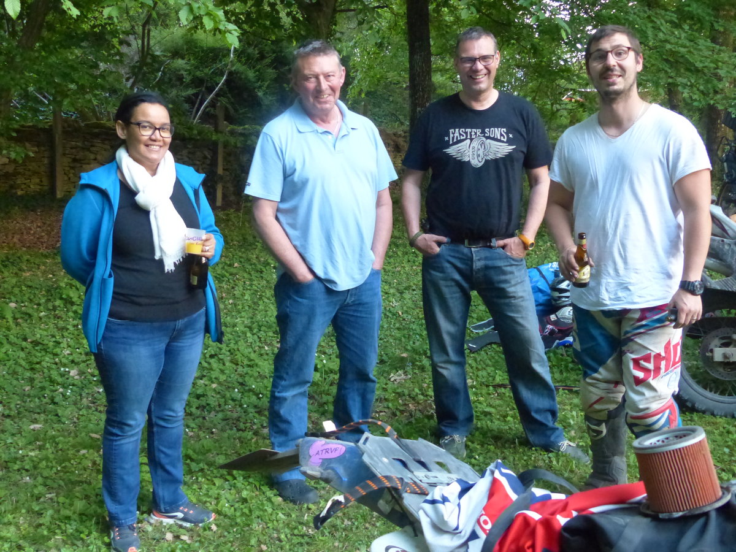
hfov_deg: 45.8
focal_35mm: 41
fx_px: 872
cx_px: 368
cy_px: 276
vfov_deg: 35.1
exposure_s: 1/100
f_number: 2.8
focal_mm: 7.1
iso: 800
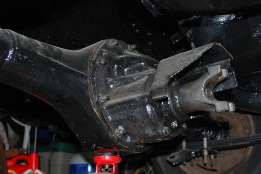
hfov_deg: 47.3
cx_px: 146
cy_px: 102
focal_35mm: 41
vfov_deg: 32.6
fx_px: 297
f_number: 4
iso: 200
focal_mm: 22
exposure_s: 1/60
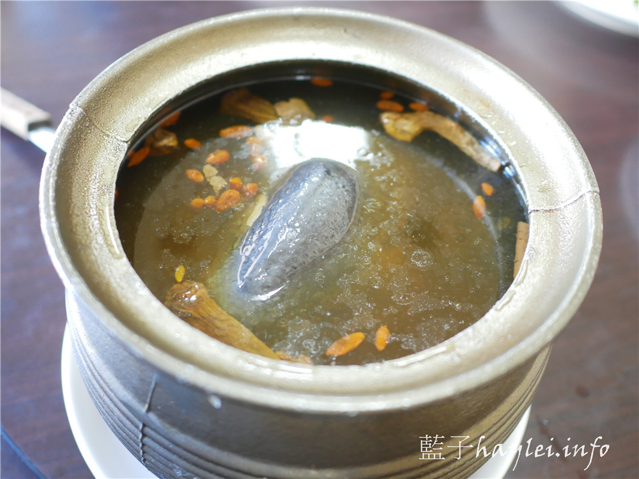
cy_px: 240
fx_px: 554
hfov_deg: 60.0
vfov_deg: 46.8
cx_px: 320
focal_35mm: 30
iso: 800
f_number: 1.7
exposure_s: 1/60
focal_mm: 15
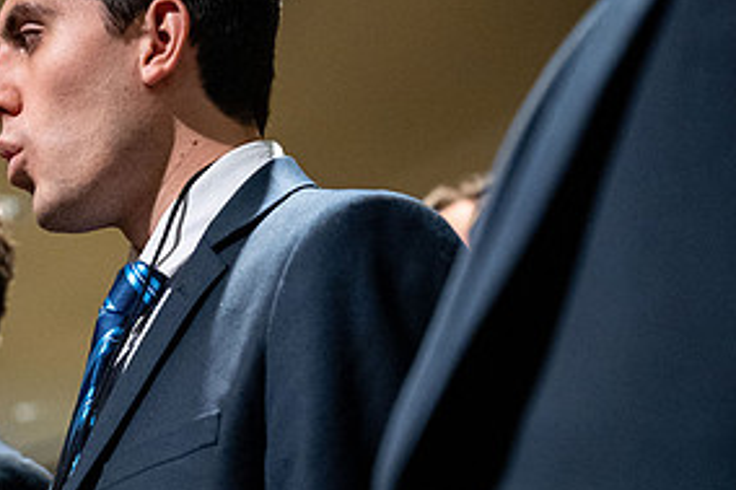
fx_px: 1921
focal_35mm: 94
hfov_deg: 21.0
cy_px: 341
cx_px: 0
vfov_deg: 14.5
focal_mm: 46
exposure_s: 1/200
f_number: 2.8
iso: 3200
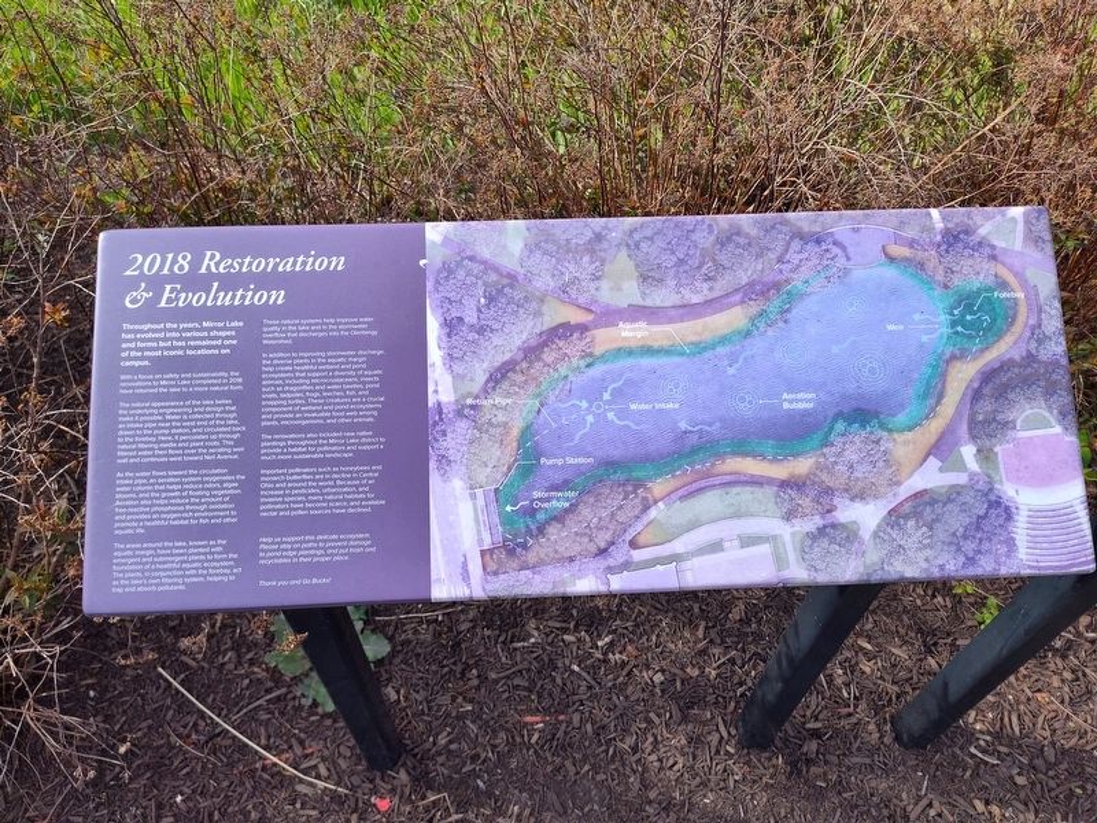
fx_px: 729
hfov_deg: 73.9
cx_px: 548
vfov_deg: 58.9
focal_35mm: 23
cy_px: 412
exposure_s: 1/498
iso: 100
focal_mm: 5.56
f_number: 1.8
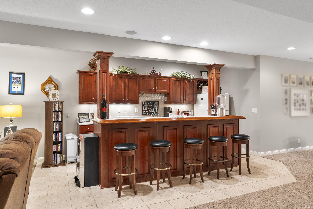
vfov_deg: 53.1
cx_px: 156
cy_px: 104
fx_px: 209
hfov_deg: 73.7
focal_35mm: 24
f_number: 7.1
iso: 400
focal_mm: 24
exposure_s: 13
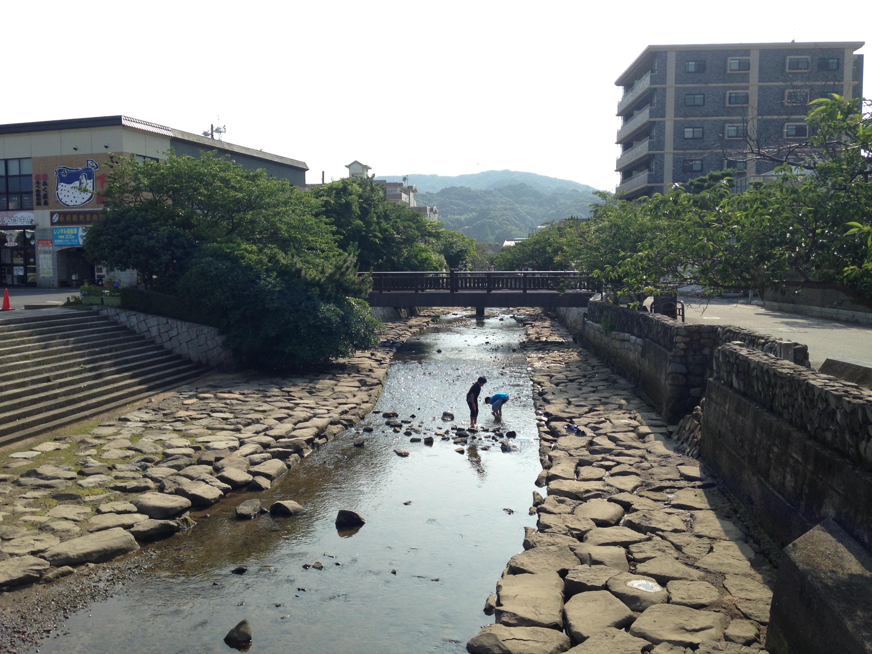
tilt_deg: -2.9
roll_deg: +0.0
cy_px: 327
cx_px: 436
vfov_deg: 42.9
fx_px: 831
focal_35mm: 33
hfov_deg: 55.4
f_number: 2.4
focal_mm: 4.12
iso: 50
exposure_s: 1/1153
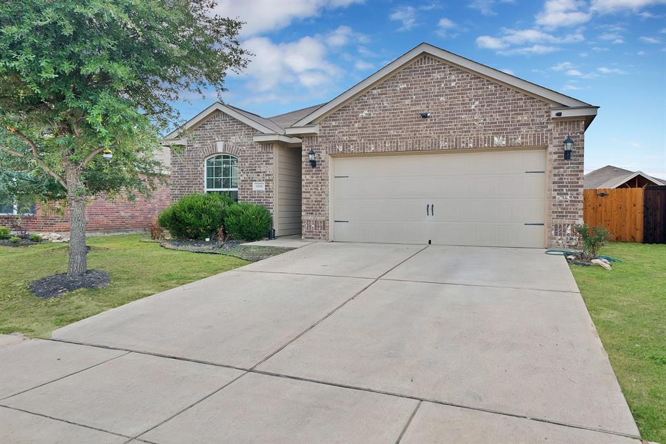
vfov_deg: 53.1
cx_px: 333
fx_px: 444
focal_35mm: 24
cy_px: 222
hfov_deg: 73.7
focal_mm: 24
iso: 640
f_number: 9
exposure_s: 1/25
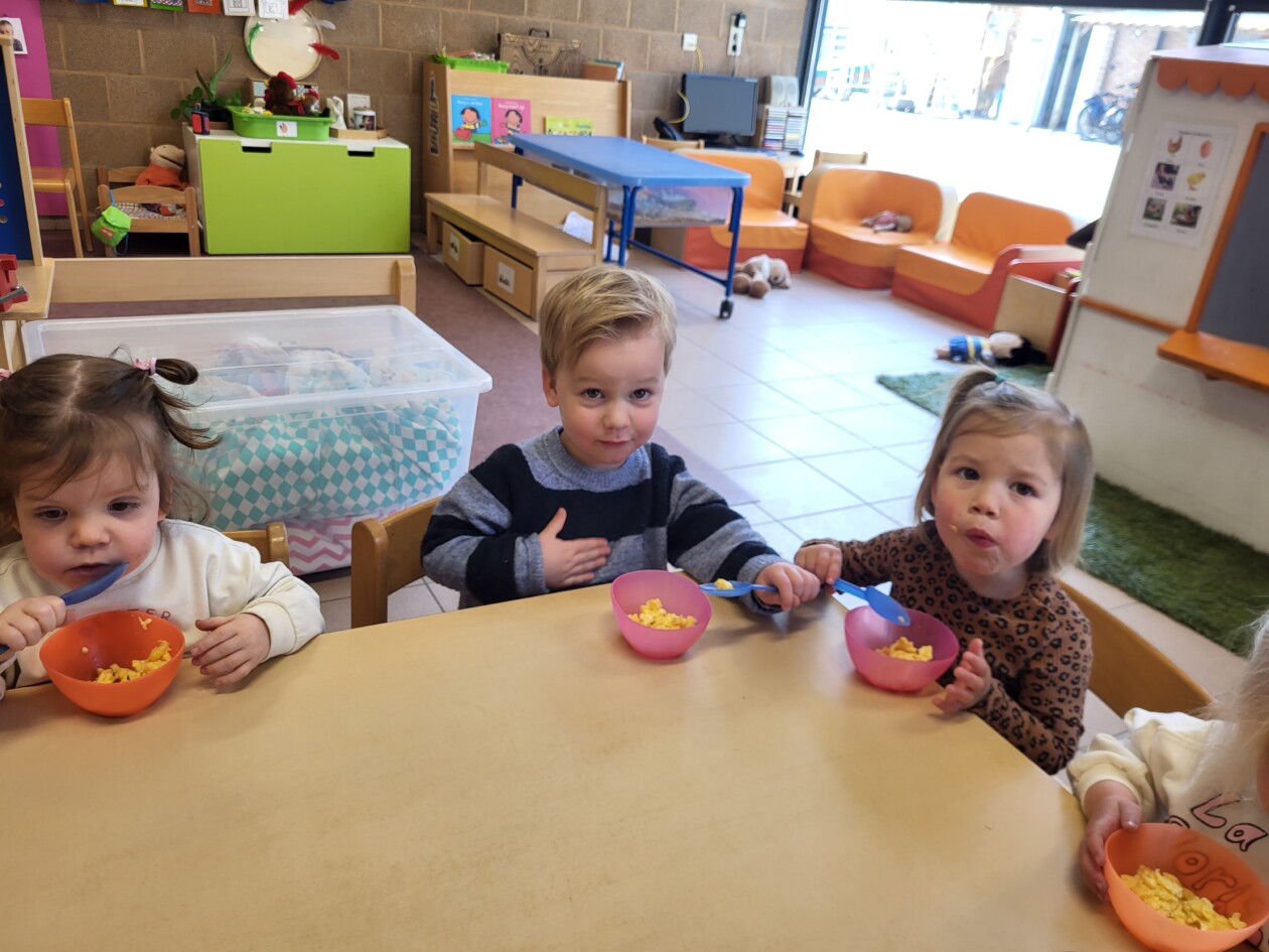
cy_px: 476
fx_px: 953
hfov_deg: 67.3
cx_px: 634
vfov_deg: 53.1
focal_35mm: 26
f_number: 1.8
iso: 80
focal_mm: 5.4
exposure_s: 1/100
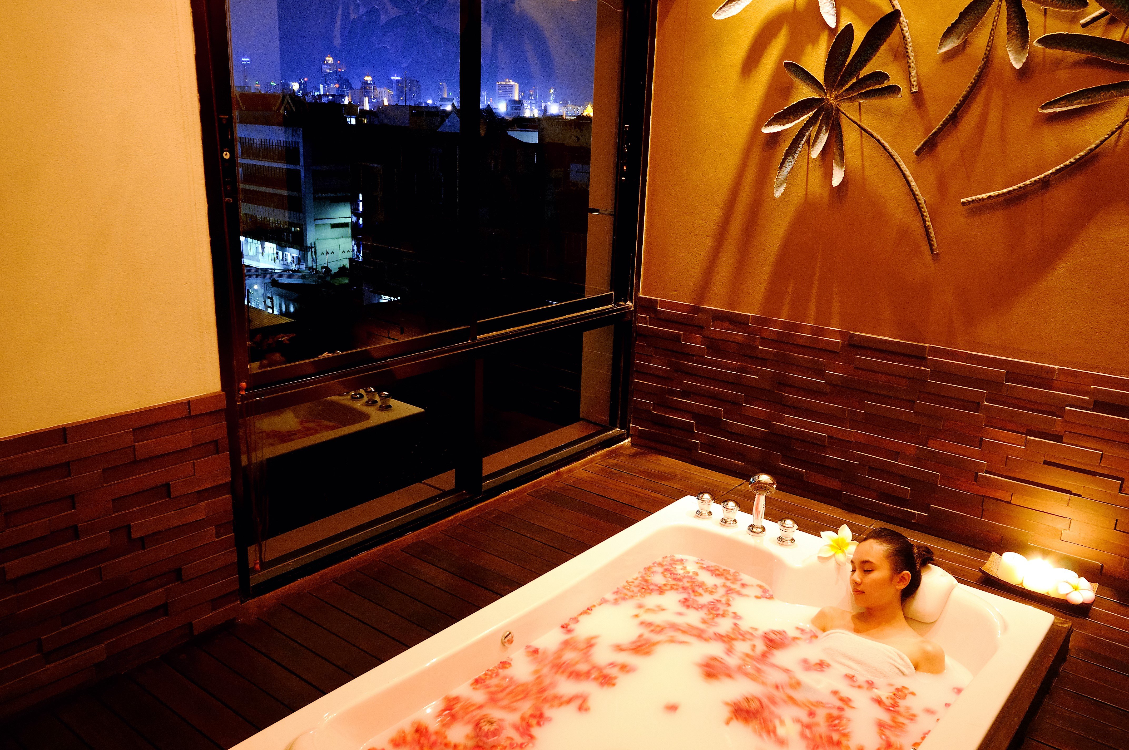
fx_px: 940
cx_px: 564
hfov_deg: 62.0
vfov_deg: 43.5
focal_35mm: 30
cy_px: 375
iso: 400
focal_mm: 20
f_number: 5.6
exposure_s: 6
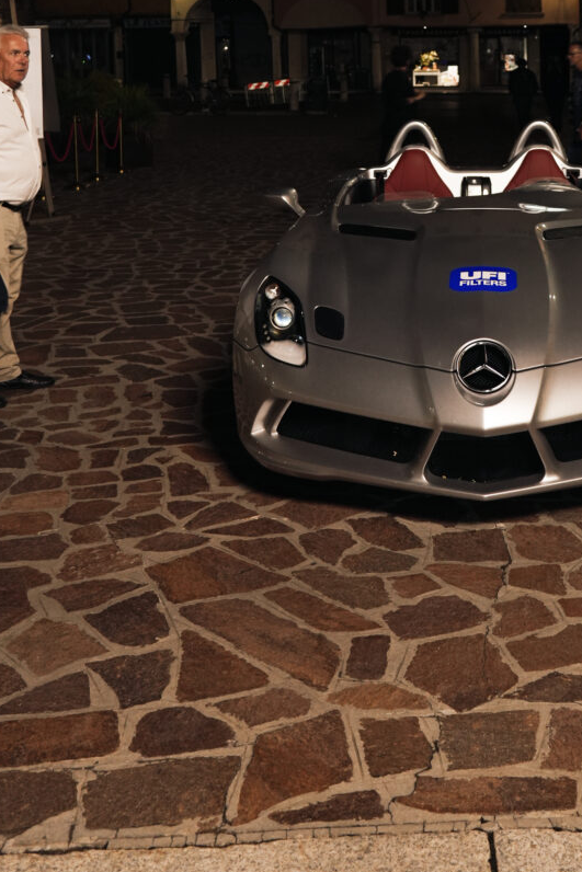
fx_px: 1236
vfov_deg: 37.3
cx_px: 487
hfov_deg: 25.9
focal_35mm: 51
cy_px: 157
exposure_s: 1/30
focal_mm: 29
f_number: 4
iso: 800
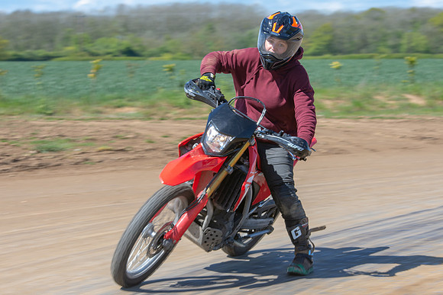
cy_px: 148
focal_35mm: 163
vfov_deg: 8.4
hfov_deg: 12.6
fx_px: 2009
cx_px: 222
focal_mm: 100
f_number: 8
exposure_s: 1/160
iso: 200
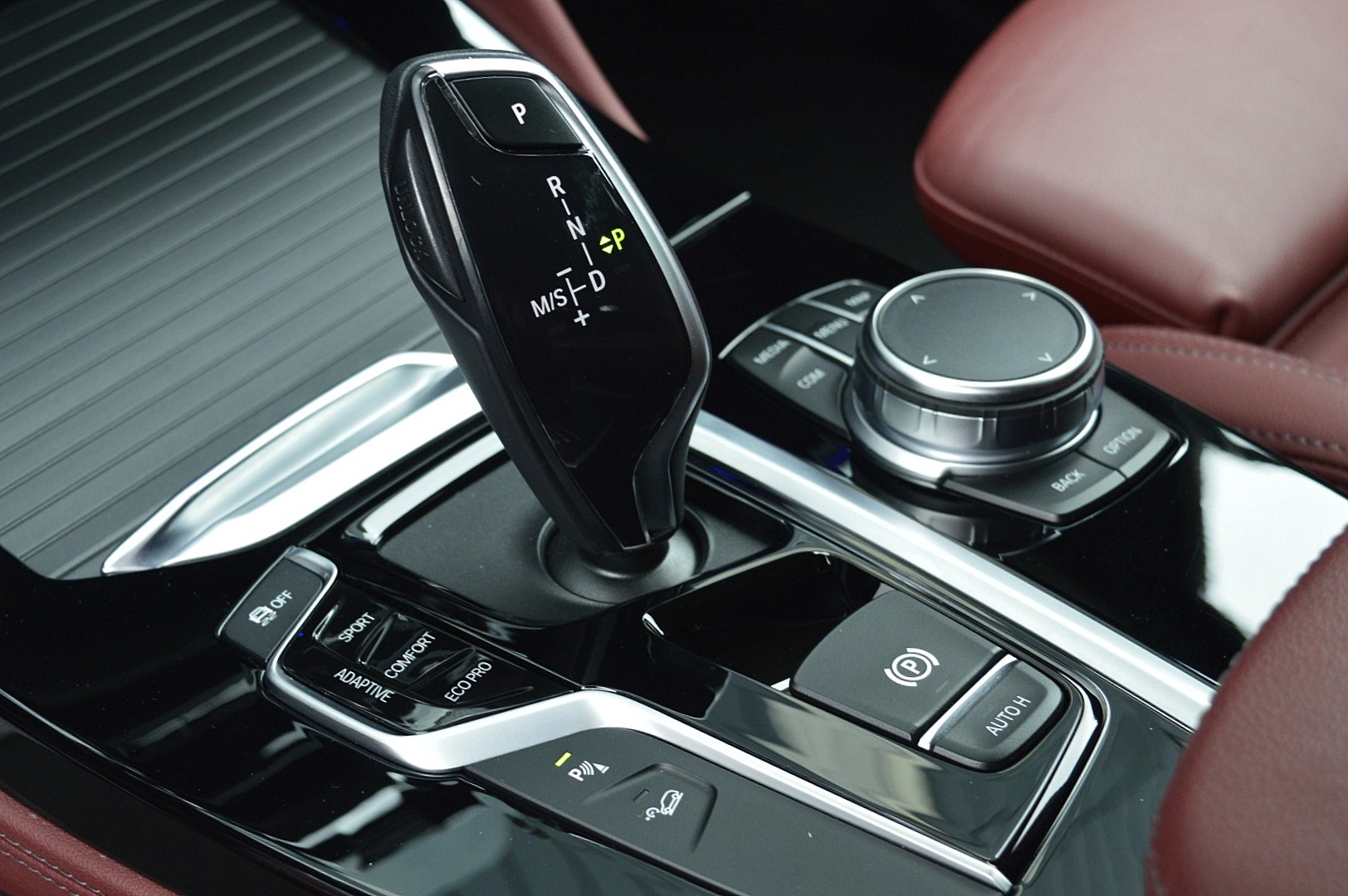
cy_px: 448
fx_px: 2020
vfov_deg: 25.0
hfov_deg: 36.9
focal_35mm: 54
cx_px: 674
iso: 800
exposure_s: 1/60
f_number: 6.3
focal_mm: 36
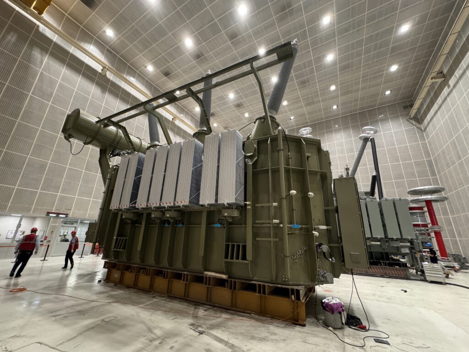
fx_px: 190
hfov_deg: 102.1
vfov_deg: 85.7
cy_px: 176
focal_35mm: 14
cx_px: 234
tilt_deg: +17.6
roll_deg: -2.8
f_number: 2.2
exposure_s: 1/50
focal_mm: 2.22
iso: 500
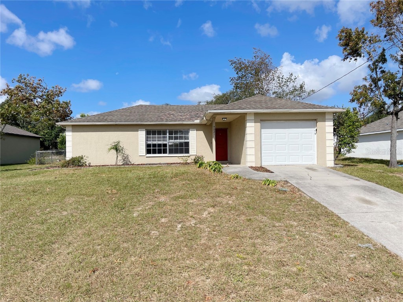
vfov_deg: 53.1
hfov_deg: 67.3
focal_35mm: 26
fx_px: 303
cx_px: 202
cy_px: 151
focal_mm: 5.1
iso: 50
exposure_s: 1/8547
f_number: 1.6
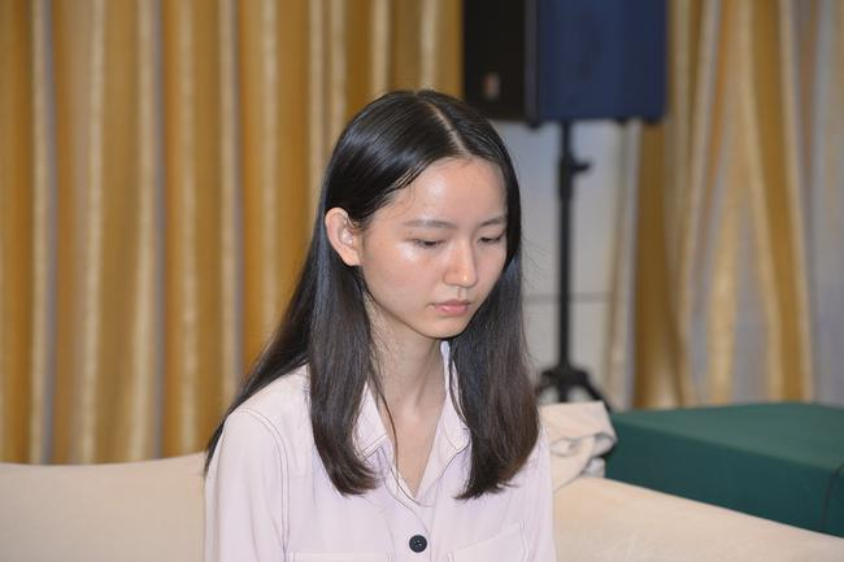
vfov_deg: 11.4
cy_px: 281
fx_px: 2812
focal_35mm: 120
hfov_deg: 17.1
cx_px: 422
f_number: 5
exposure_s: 1/60
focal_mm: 120
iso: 1000
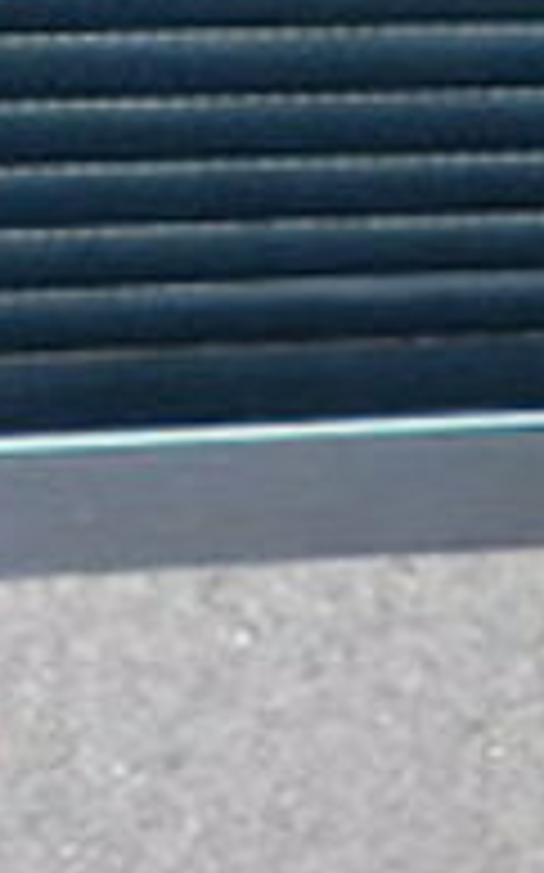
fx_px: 3896
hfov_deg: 8.0
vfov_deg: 11.9
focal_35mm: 164
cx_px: 49
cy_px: -662
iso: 200
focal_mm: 4.5
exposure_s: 1/40
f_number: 2
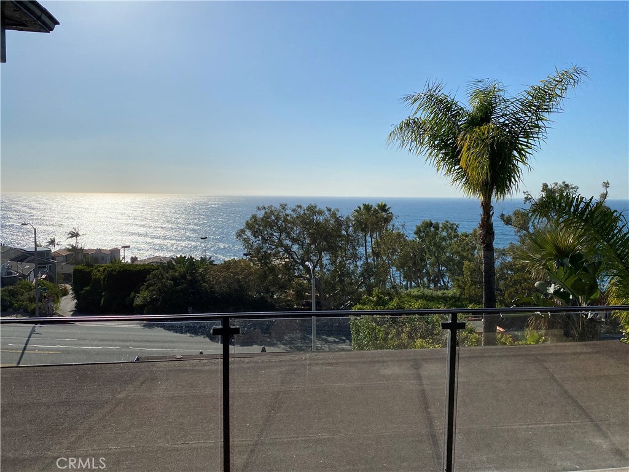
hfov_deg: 67.3
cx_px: 314
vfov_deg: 53.1
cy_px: 236
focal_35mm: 26
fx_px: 472
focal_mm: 4.25
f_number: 1.8
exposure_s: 1/7692
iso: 32
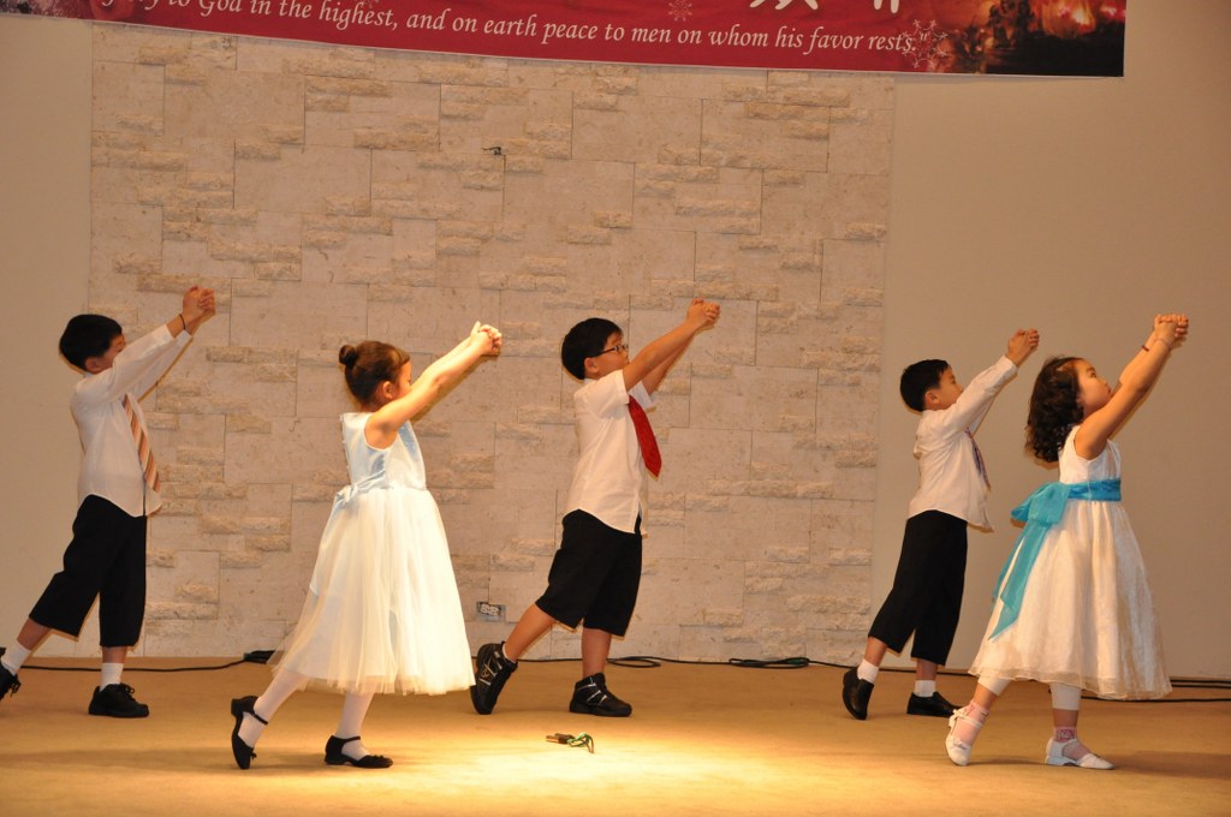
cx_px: 616
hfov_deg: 23.4
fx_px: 2971
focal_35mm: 87
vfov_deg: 15.7
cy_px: 408
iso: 1600
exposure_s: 1/60
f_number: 5
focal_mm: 58
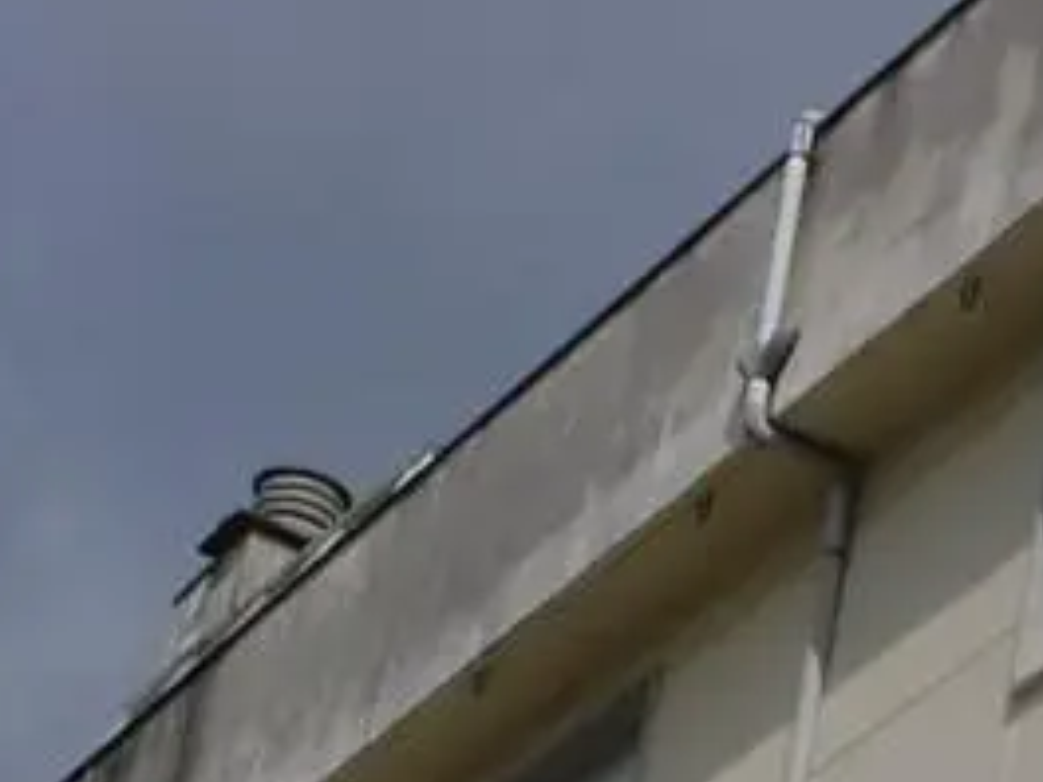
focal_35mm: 223
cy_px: 1532
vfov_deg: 6.5
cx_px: 518
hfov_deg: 8.9
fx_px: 6719
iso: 64
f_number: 5.6
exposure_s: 1/1250
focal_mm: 6.3
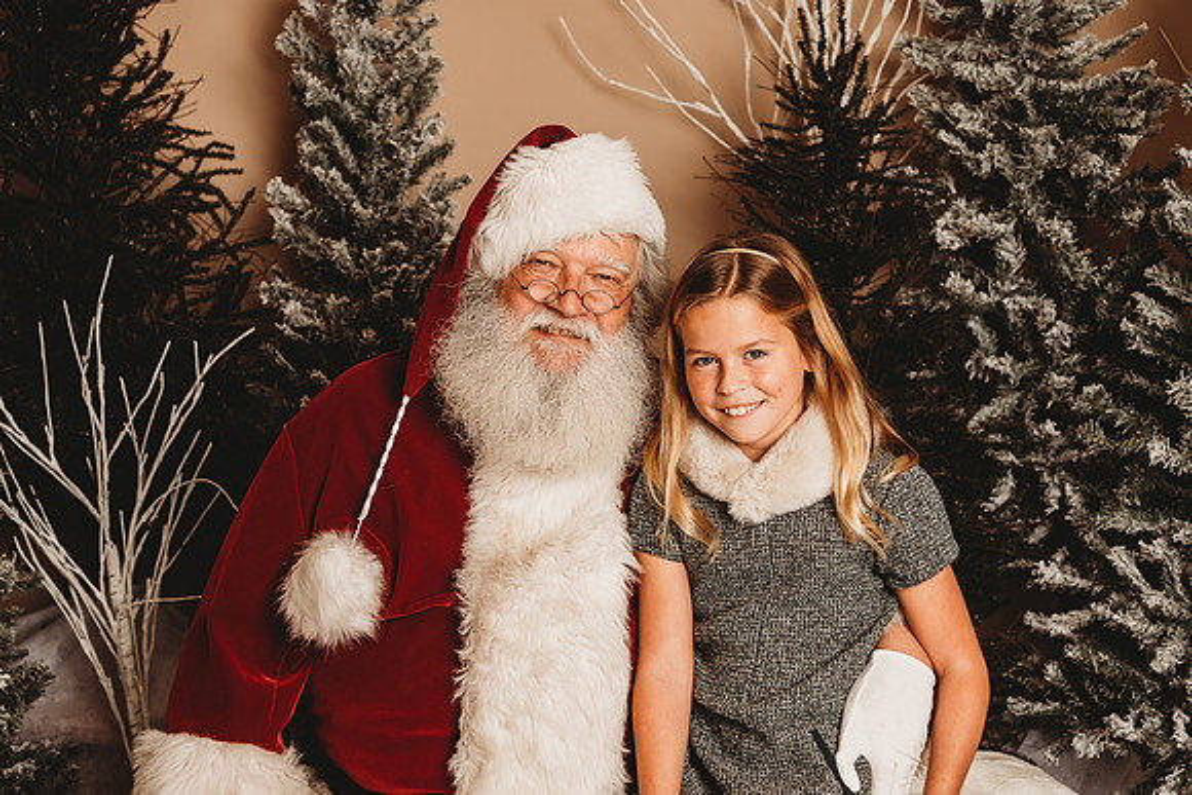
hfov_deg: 37.6
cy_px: 397
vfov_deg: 25.6
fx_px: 1752
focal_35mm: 53
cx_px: 601
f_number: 4
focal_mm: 50
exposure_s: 1/160
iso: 100
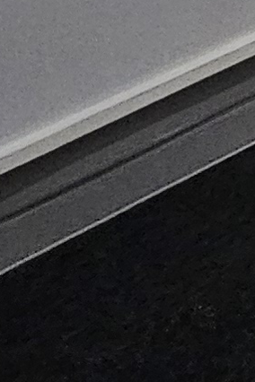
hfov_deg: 6.0
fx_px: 1349
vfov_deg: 12.3
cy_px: -576
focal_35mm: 127
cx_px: 1338
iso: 250
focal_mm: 2.2
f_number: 2.2
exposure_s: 1/50
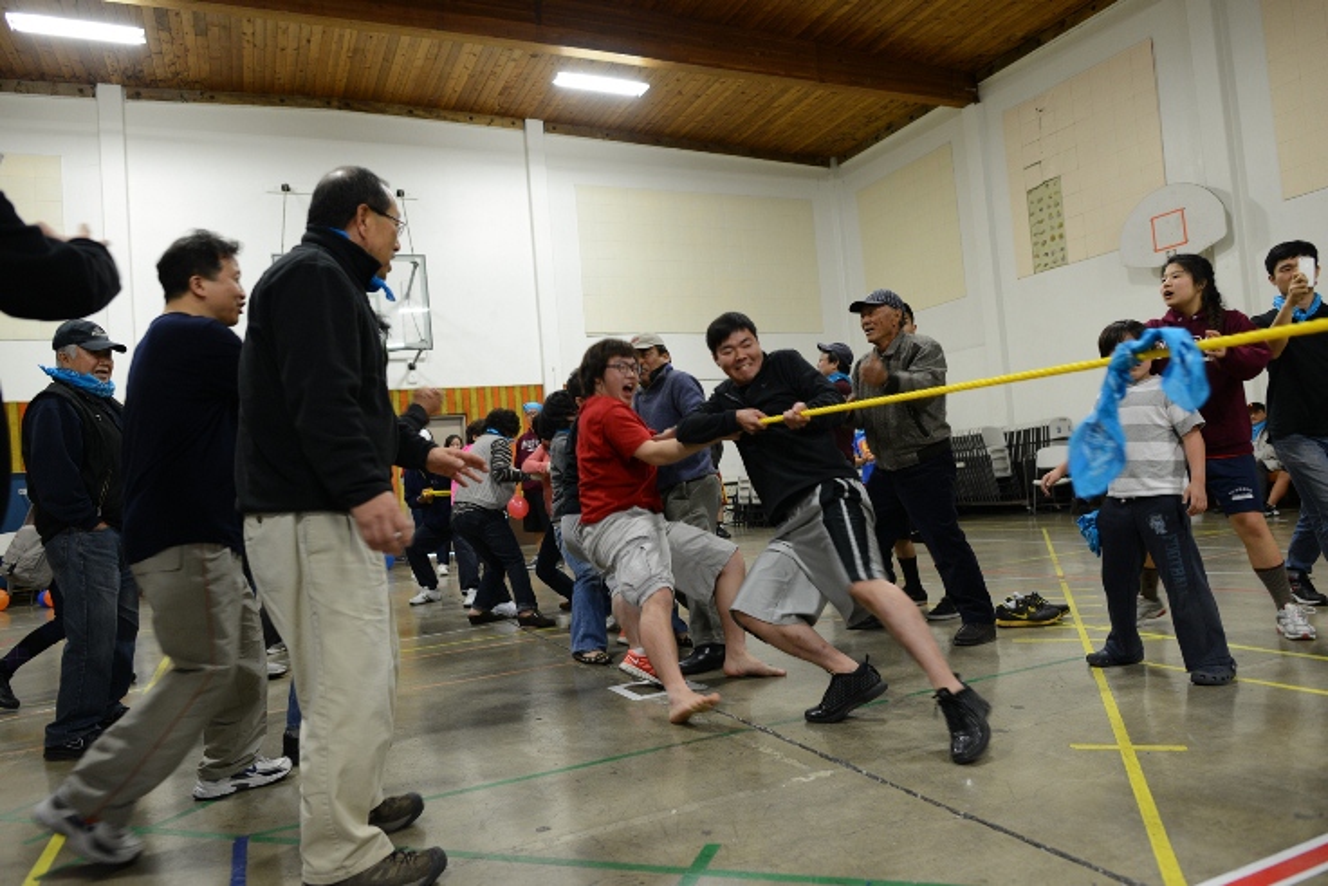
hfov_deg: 73.7
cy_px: 443
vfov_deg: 53.2
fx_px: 885
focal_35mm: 24
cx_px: 664
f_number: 2.8
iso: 1000
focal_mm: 24
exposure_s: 1/100
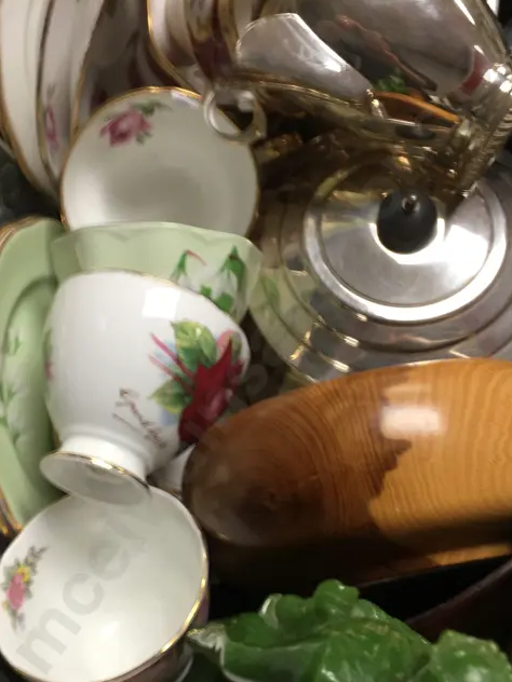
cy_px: 386
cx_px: 238
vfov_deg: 40.4
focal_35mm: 47
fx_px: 927
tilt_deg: -70.1
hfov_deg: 30.9
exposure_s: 1/17
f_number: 2.2
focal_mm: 4.15
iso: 40
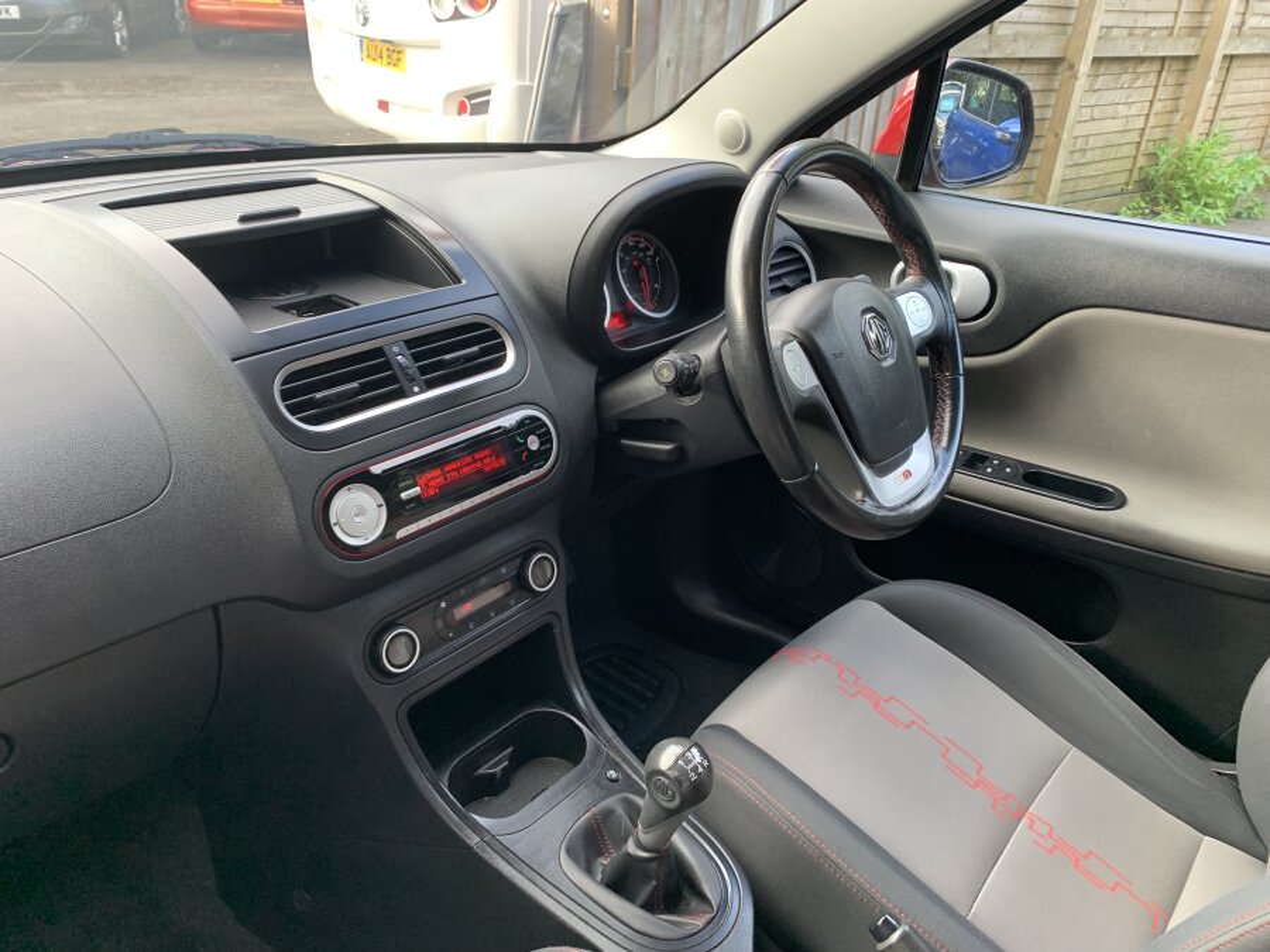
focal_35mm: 26
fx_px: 954
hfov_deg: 67.3
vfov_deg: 53.1
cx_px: 635
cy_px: 476
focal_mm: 4.25
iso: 100
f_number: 1.8
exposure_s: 1/121
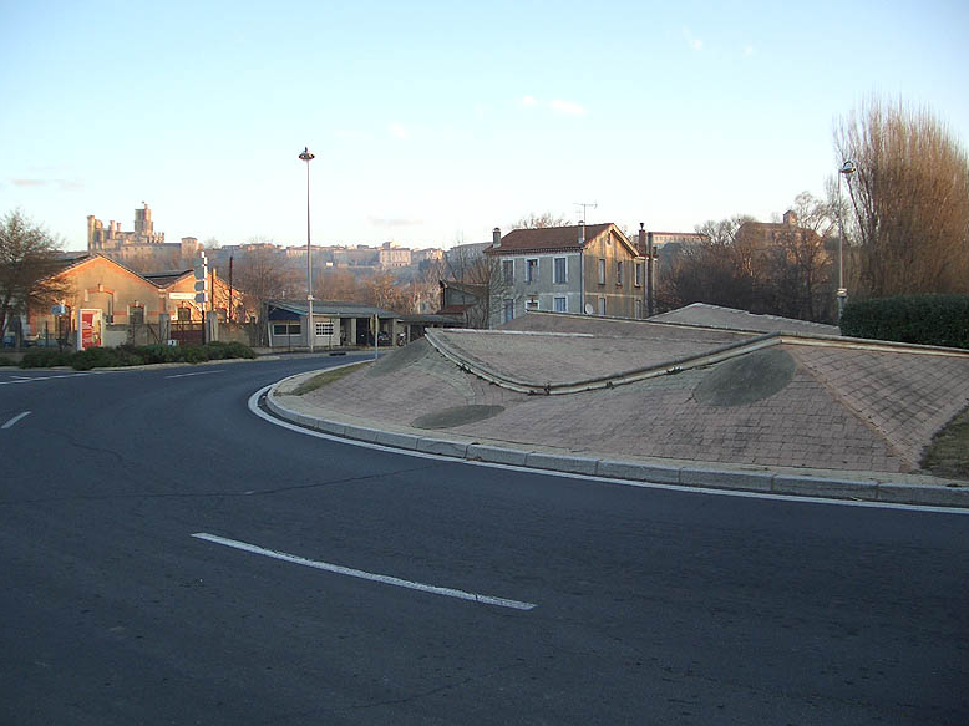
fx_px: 1007
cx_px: 493
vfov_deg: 39.6
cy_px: 364
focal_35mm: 36
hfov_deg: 51.4
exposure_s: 1/160
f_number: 2.6
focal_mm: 5.8
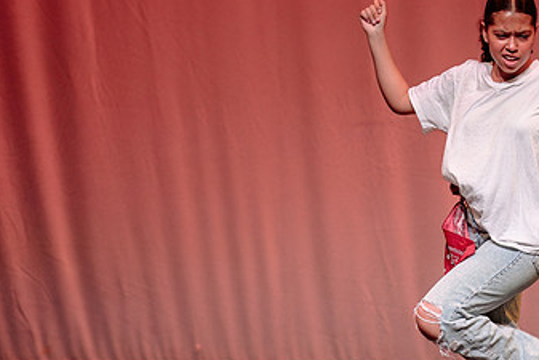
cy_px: 195
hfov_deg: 4.9
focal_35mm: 418
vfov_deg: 3.3
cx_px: 359
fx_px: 6261
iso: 1250
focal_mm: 200
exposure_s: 1/500
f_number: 2.8
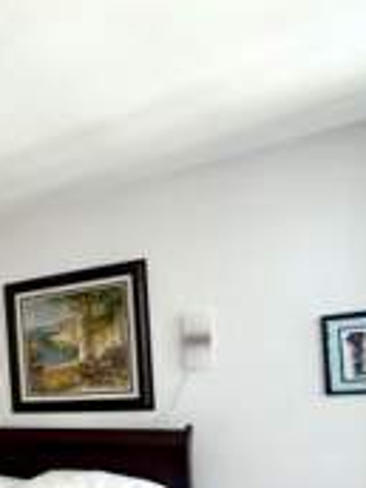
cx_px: -145
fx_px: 550
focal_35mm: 39
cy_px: 396
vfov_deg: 45.3
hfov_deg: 28.1
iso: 80
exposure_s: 1/99
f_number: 2.2
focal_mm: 2.22
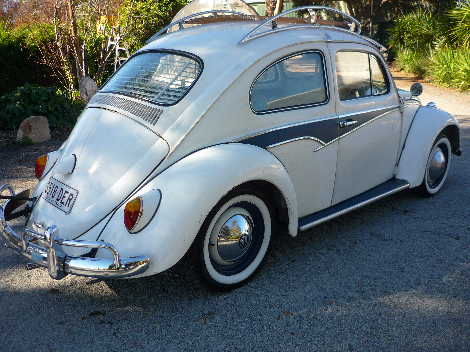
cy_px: 176
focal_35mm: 33
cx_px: 235
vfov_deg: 42.9
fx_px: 448
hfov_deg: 55.4
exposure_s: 1/500
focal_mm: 5.5
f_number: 2.8
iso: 100
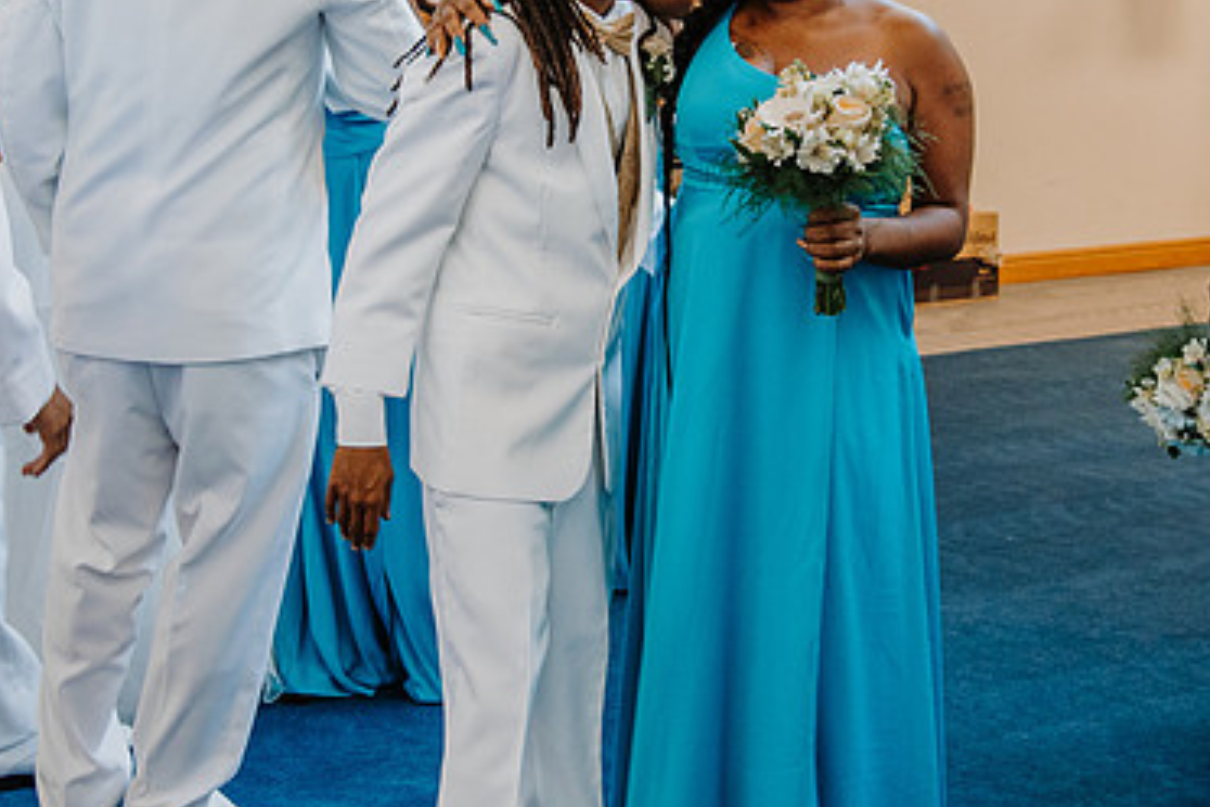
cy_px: 177
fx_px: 2487
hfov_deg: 27.3
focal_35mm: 74
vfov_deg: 18.3
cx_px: 587
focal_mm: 38
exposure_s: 1/60
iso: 900
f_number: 4
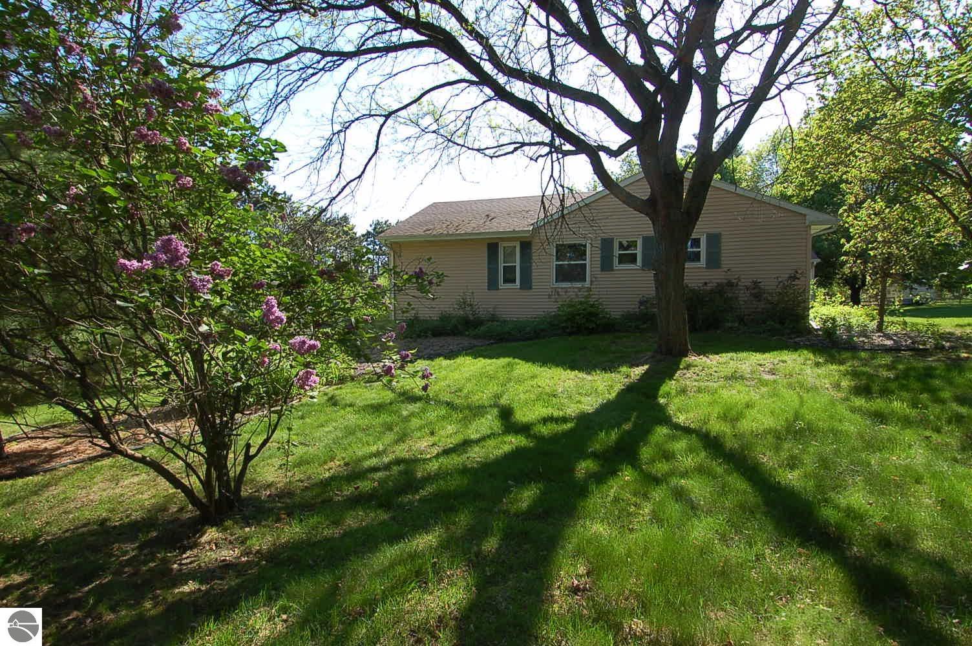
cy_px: 323
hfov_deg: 90.1
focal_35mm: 18
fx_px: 486
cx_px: 486
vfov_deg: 67.3
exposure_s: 1/200
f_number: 7.1
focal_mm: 12
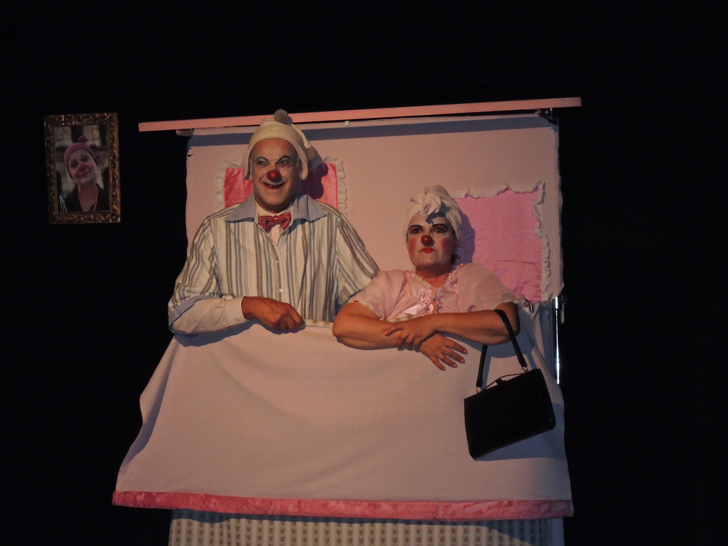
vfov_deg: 14.8
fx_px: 2103
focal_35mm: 100
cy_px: 273
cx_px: 364
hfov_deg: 19.6
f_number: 5.5
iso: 800
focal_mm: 17.9
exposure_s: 1/60
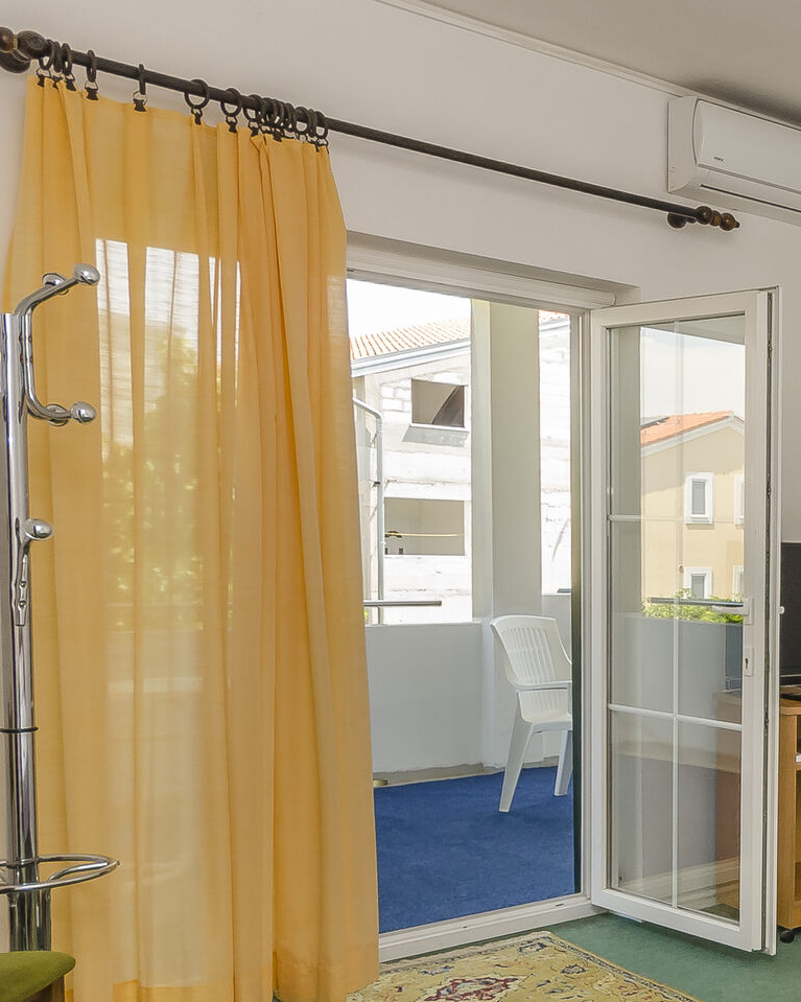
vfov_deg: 44.4
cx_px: 1177
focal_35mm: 41
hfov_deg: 26.9
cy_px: 633
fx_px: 1215
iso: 250
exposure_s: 1/80
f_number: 9
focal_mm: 10
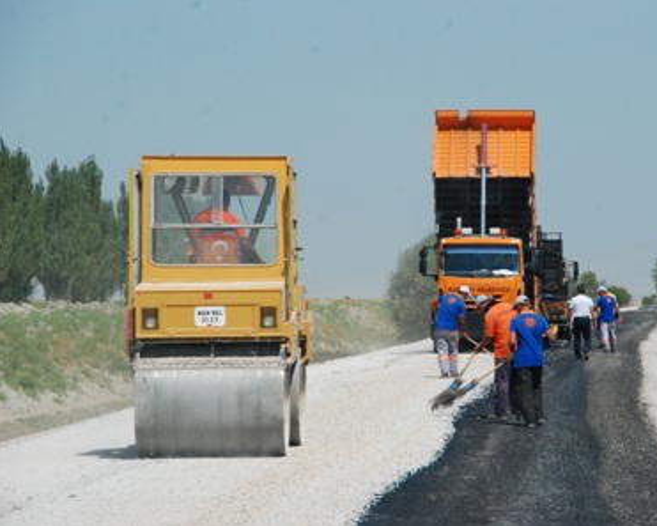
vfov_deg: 6.7
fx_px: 4465
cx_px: 393
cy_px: 264
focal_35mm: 230
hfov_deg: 8.4
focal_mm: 135
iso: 1000
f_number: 11
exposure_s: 1/2000
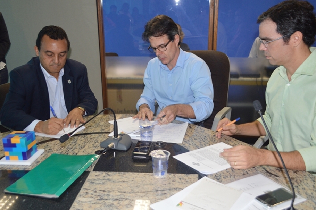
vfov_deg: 36.8
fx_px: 316
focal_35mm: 36
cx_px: 158
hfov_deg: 53.2
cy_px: 105
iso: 640
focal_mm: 24
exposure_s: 1/60
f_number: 4
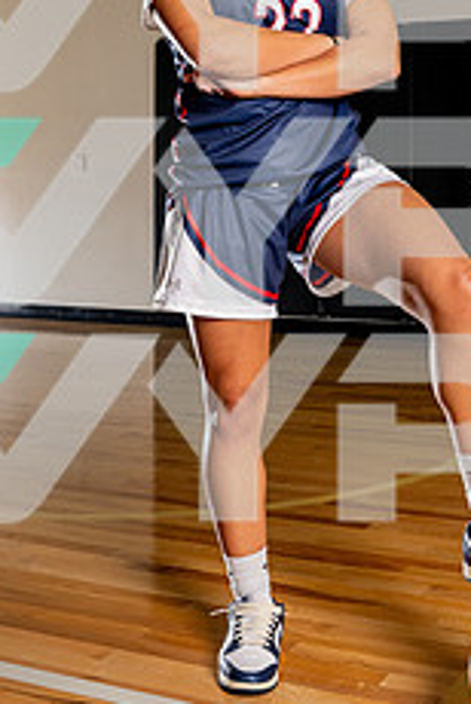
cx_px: 309
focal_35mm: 58
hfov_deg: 23.4
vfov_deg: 34.0
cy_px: 214
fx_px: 1135
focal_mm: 29.7
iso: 640
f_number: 7.1
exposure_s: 1/200
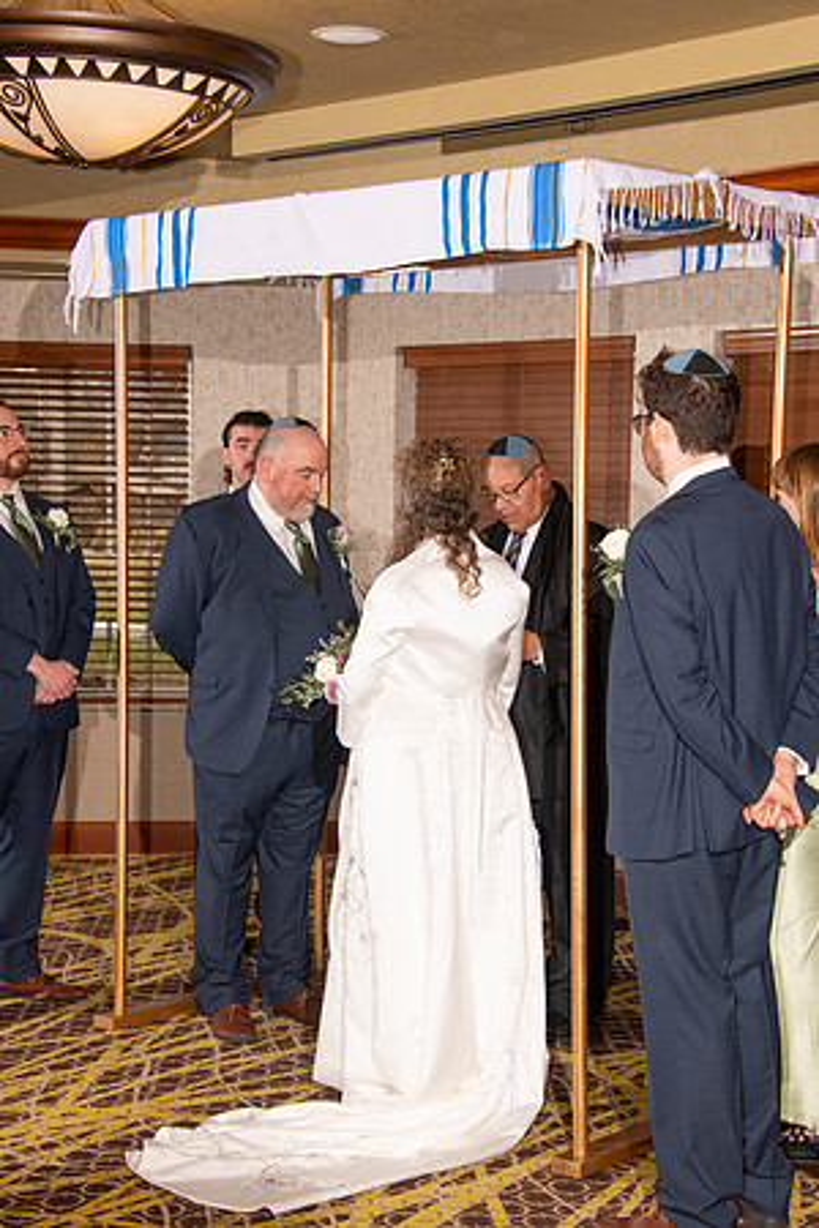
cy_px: 614
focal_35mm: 62
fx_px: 2116
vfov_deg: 32.4
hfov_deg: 21.9
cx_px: 410
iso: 1000
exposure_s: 1/160
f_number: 9
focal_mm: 62
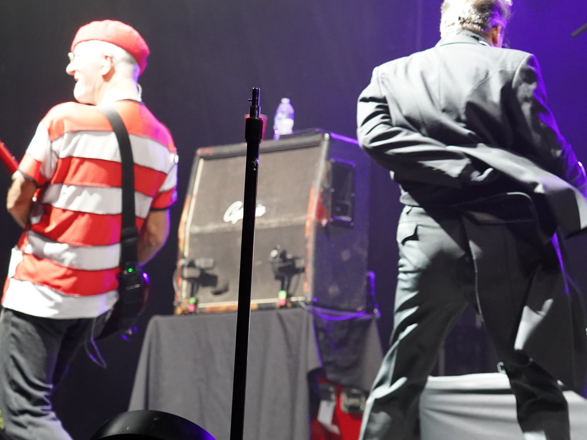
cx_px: 529
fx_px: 1831
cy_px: 148
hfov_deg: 17.9
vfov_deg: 13.7
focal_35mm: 108
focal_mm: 57
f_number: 4
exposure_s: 1/160
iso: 5000
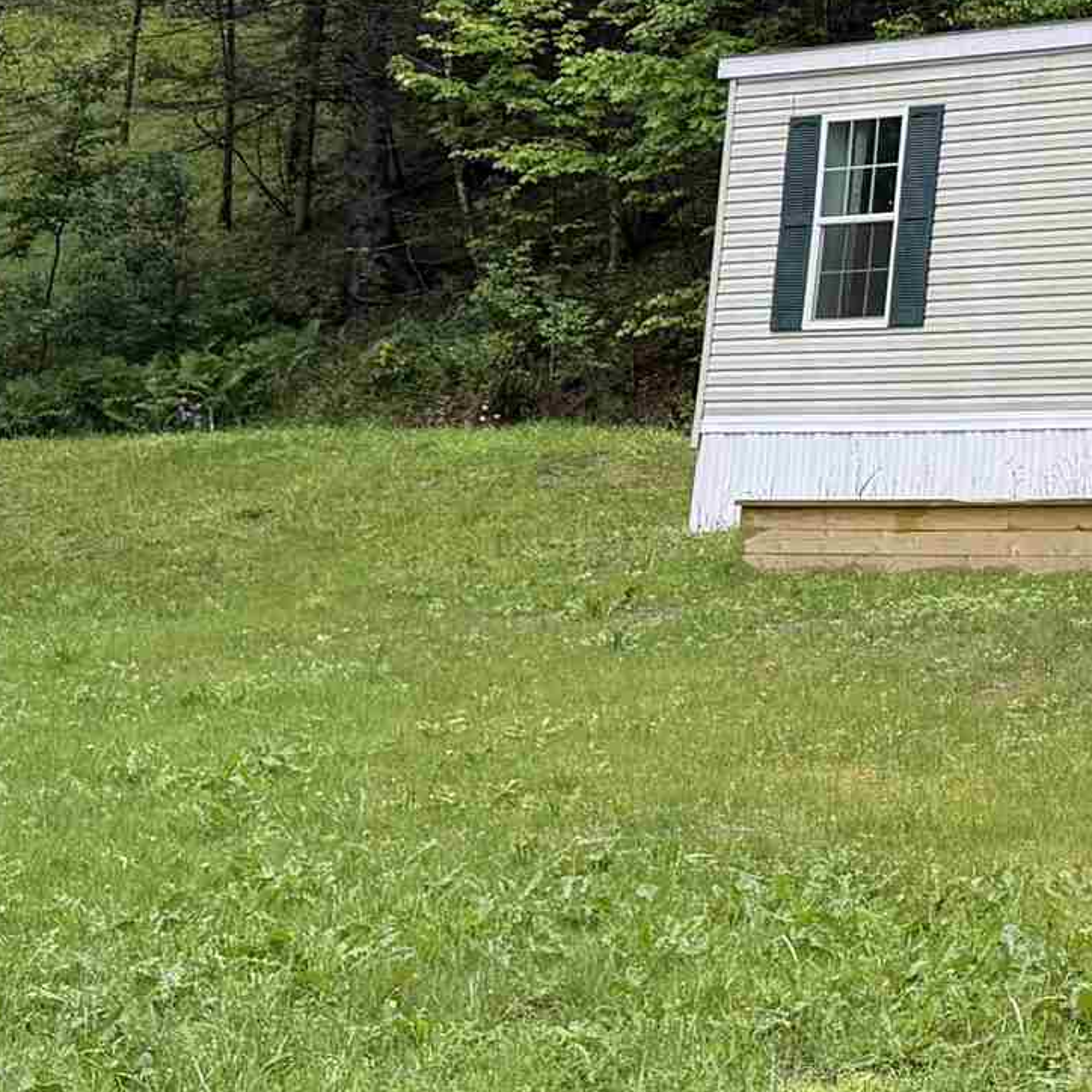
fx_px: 3212
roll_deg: -1.3
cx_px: 2033
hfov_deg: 16.0
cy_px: -115
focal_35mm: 90
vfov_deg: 18.5
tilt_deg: +11.7
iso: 100
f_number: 1.78
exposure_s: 1/858
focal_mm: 6.76
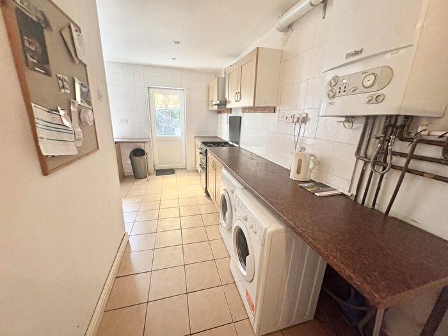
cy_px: 168
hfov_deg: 102.1
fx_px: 181
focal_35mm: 14
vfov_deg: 85.7
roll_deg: +0.5
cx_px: 224
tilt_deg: -15.9
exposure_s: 1/78
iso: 250
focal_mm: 2.22
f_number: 2.2
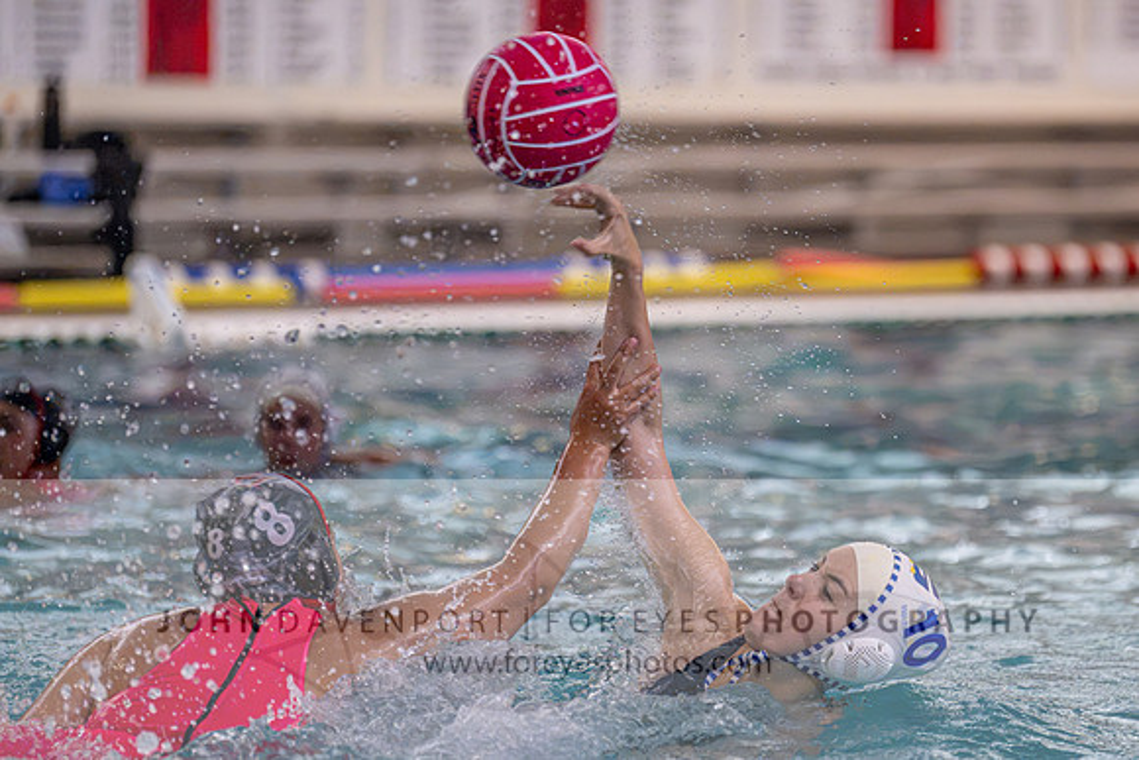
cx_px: 749
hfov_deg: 9.2
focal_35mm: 223
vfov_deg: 6.2
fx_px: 7072
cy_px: 430
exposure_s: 1/1000
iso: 9000
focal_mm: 170
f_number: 2.8
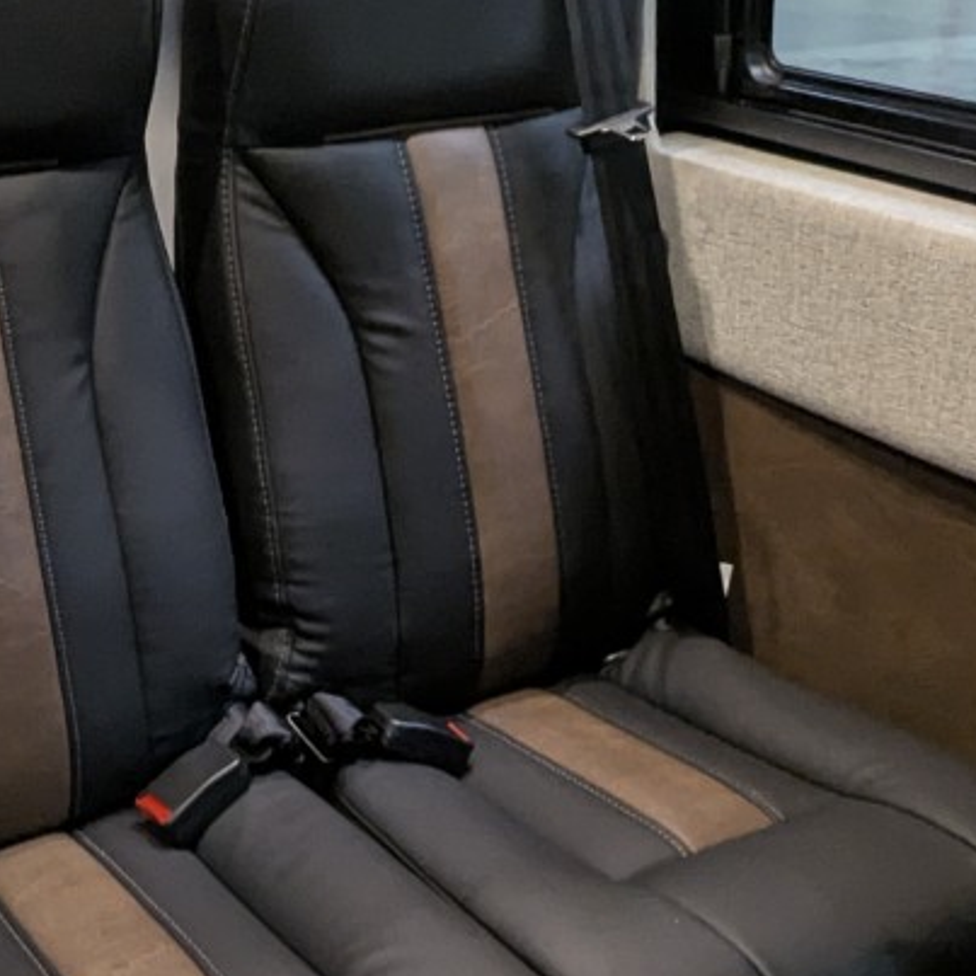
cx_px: 275
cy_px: 450
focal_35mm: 49
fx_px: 1563
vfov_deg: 34.7
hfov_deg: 34.1
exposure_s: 1/25.4
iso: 238
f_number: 2.2
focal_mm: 2.35
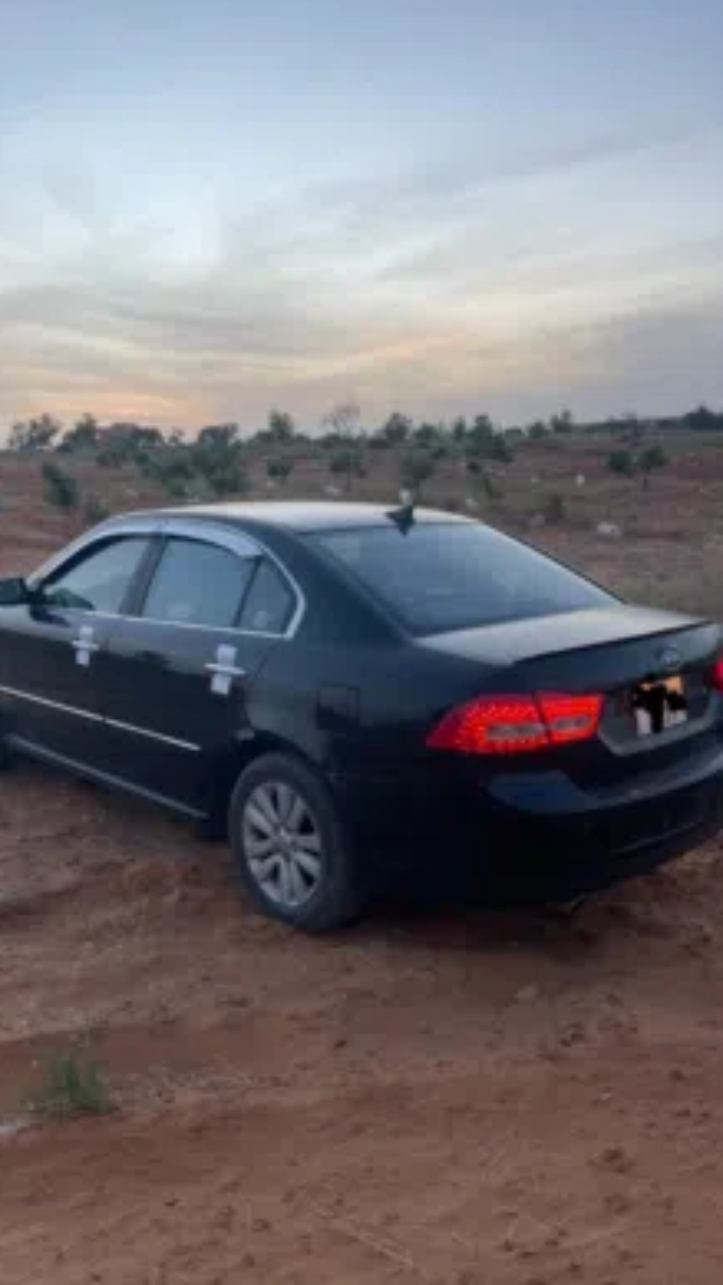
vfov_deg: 67.9
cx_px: 353
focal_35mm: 28
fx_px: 954
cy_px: 638
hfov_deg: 41.5
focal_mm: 5.1
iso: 40
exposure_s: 1/79
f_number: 1.6
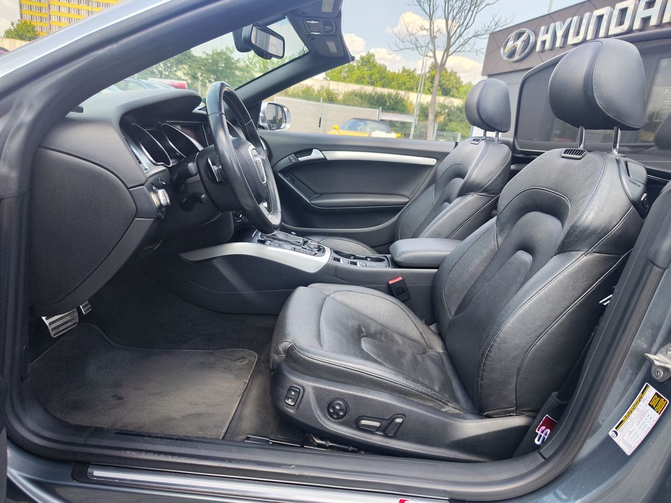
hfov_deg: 73.9
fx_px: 446
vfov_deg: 58.9
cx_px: 336
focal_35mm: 23
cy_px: 252
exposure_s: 1/306
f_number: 1.69
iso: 50
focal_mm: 7.01
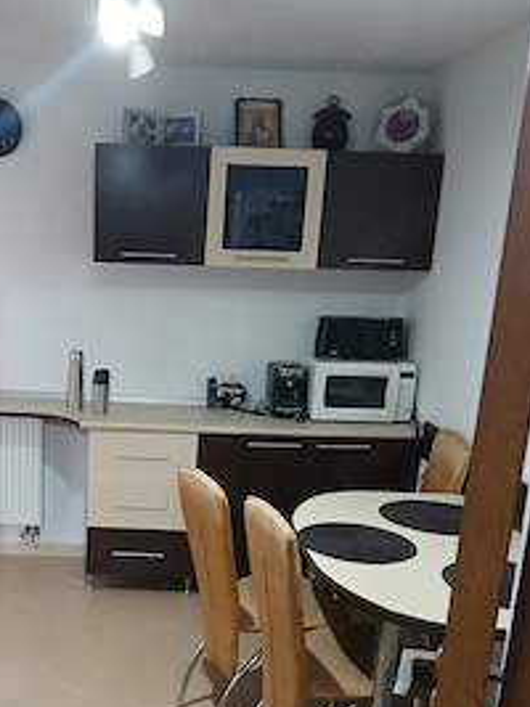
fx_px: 797
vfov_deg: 47.2
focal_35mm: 39
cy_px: 466
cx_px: 140
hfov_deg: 36.1
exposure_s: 1/25
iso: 320
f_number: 1.8
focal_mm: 3.98
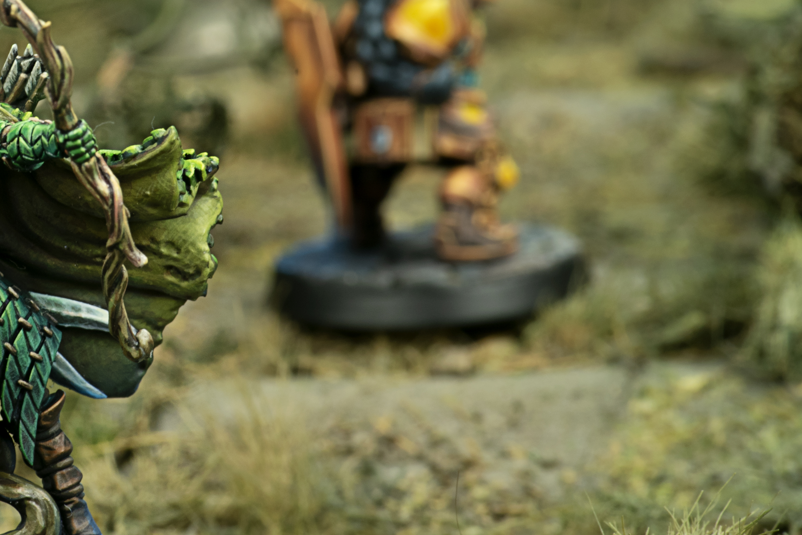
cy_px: 174
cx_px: 35
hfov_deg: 9.0
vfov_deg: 6.1
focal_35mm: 227
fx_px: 5059
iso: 250
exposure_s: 1/4
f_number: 18
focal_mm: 105
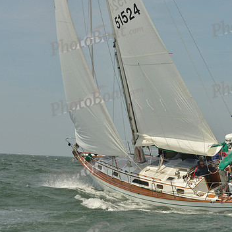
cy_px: 124
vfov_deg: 17.7
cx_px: 178
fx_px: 743
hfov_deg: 17.6
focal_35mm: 98
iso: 200
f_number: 8
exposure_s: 1/1250
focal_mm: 70
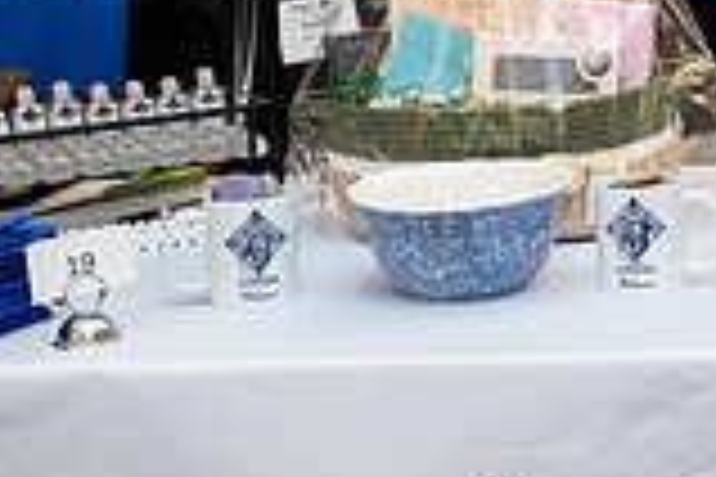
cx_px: 869
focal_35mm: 128
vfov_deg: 10.5
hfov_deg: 15.4
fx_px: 2546
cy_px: -133
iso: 2000
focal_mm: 35
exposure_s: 1/320
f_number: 4
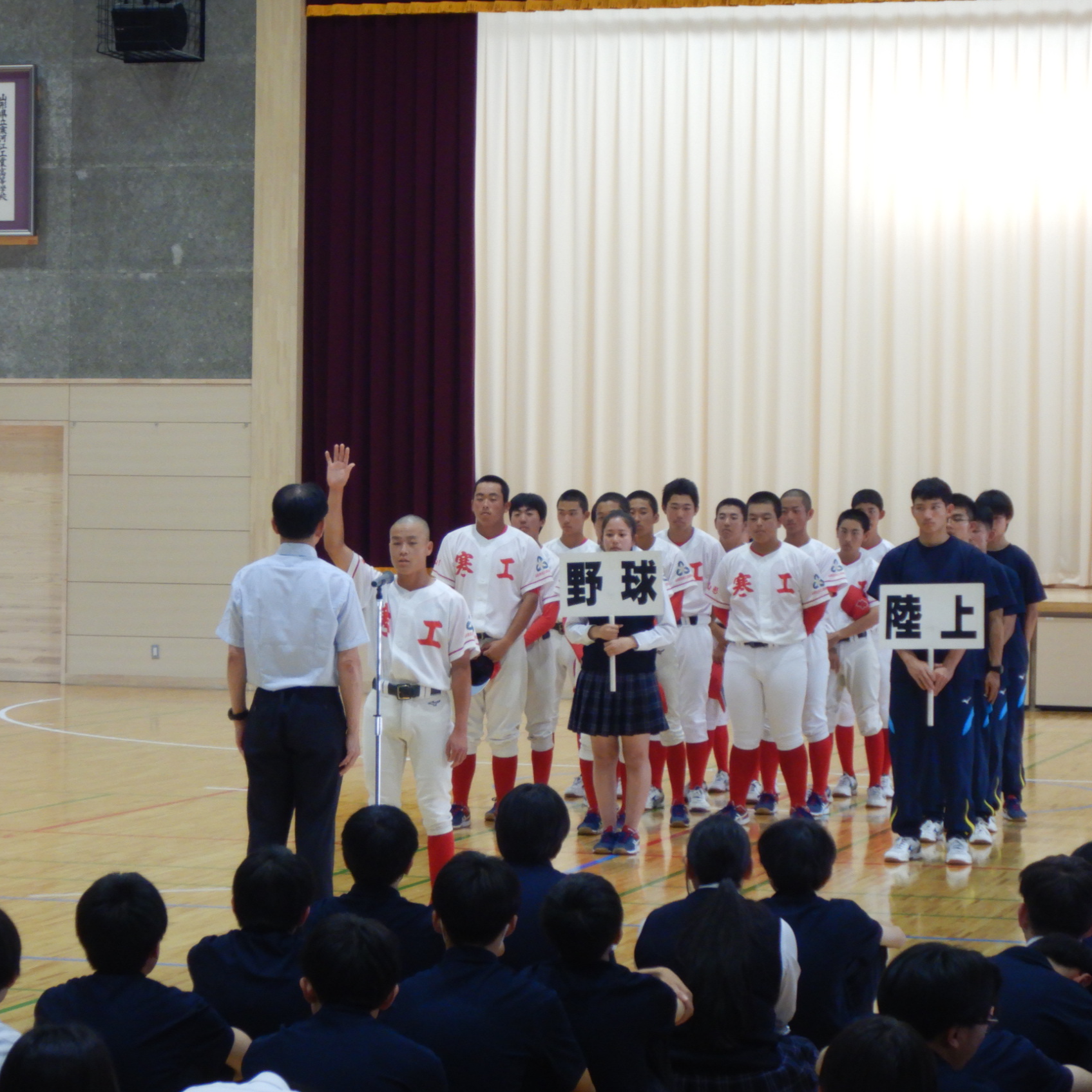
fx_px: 3890
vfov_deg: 16.0
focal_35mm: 109
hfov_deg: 16.0
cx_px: 396
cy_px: 548
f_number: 4.7
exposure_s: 1/30
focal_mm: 16.6
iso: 360
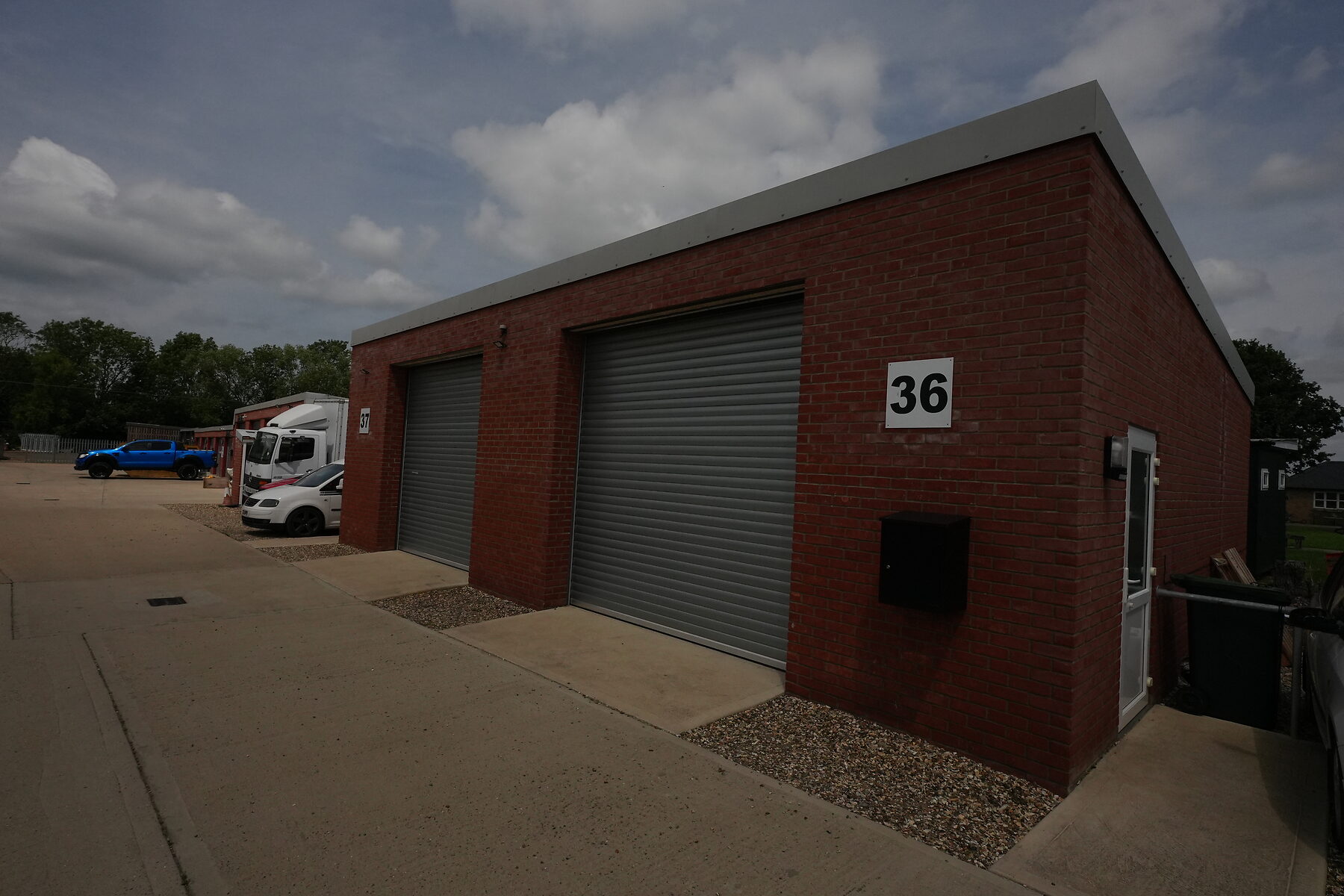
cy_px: 448
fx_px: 655
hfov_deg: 91.5
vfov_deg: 68.7
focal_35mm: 18
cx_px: 672
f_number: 9.5
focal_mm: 11.7
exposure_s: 1/8000
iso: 1000
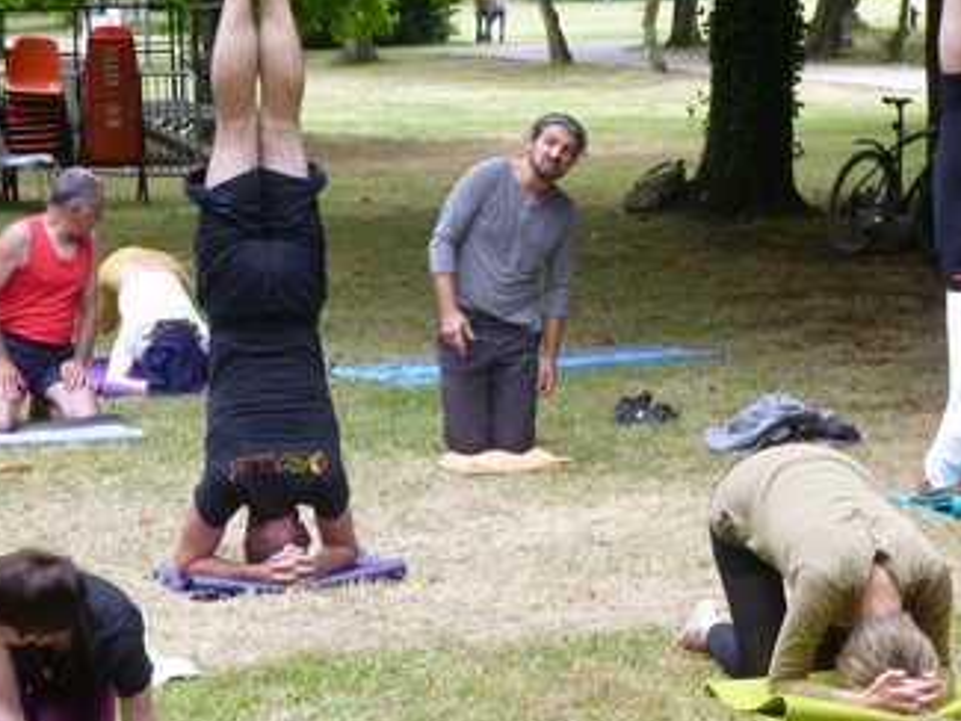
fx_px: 3527
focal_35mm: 127
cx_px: 615
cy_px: 284
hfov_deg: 15.5
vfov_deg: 11.7
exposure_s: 1/60
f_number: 5
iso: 400
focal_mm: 15.3
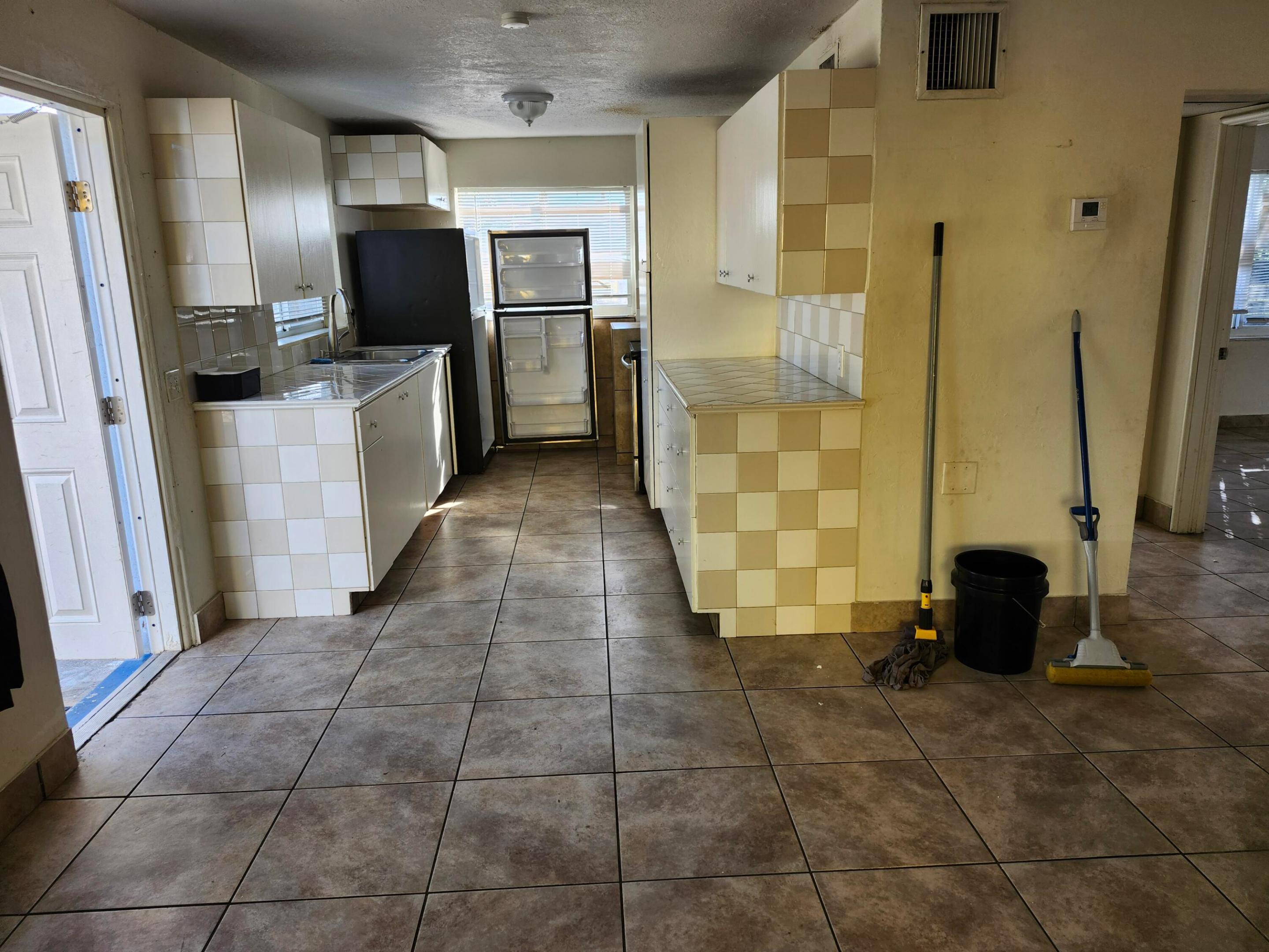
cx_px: 634
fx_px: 843
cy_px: 476
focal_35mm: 23
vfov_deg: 58.9
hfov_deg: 73.9
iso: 50
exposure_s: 1/180
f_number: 1.8
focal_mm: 5.54
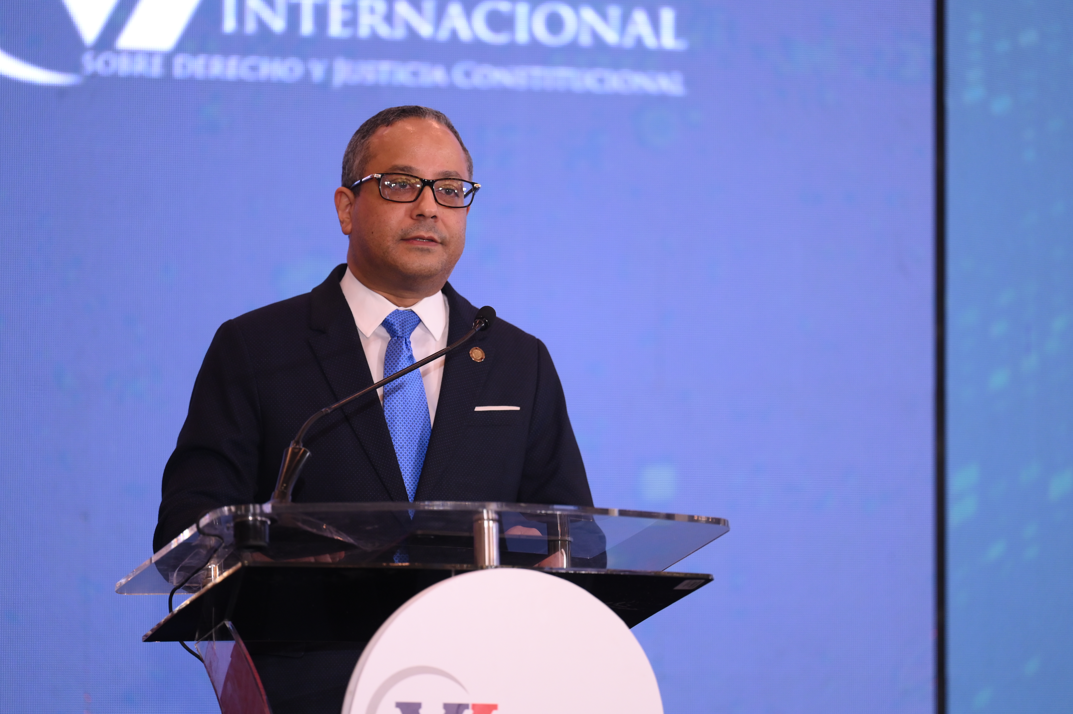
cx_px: 536
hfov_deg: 10.3
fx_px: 5957
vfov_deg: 6.9
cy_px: 357
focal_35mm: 200
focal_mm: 200
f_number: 2.8
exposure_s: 1/160
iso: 1250
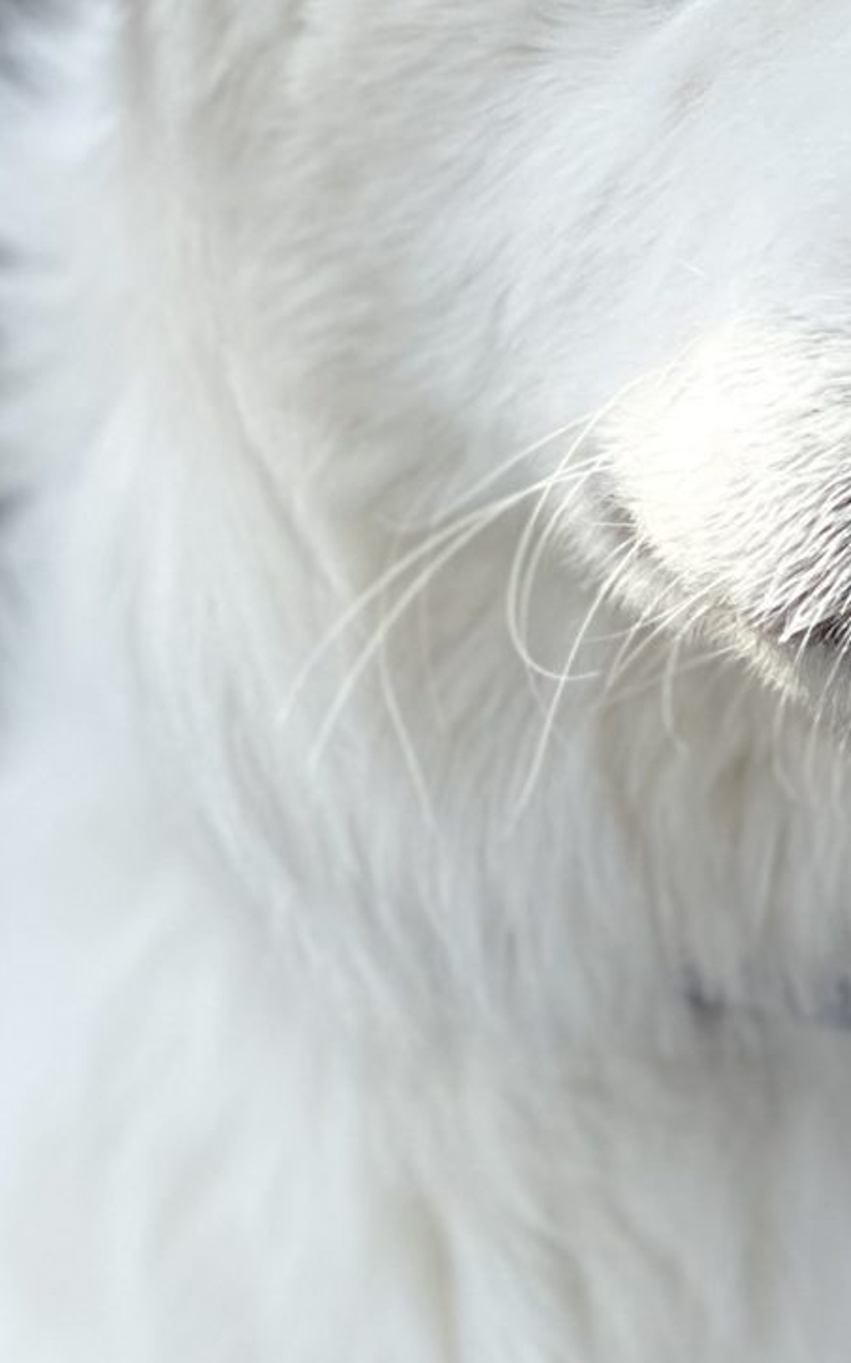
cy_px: 979
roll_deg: -0.2
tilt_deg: -32.8
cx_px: 855
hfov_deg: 6.7
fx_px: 7242
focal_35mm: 195
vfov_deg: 10.7
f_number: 2
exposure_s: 1/978
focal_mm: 6
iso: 25
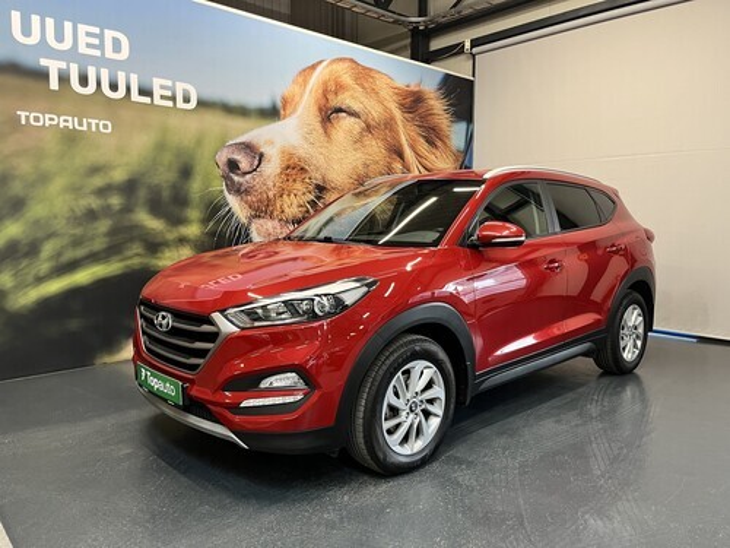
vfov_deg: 53.1
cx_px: 365
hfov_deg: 67.3
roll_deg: +0.4
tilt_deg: -5.5
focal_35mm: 26
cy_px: 274
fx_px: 548
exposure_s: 1/83
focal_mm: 5.1
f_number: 1.6
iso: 125
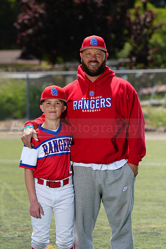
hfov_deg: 8.1
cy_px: 124
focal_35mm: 170
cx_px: 83
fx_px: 1175
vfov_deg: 12.1
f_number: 5
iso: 50
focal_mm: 170
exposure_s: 1/250
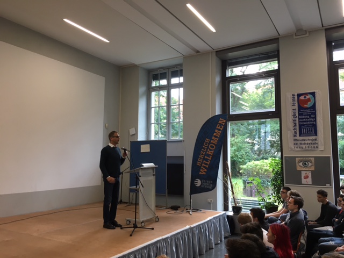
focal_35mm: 29
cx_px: 172
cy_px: 129
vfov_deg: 48.2
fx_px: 288
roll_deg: -0.8
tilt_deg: +6.5
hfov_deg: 61.7
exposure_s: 1/33
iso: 80
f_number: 2.2
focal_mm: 4.15
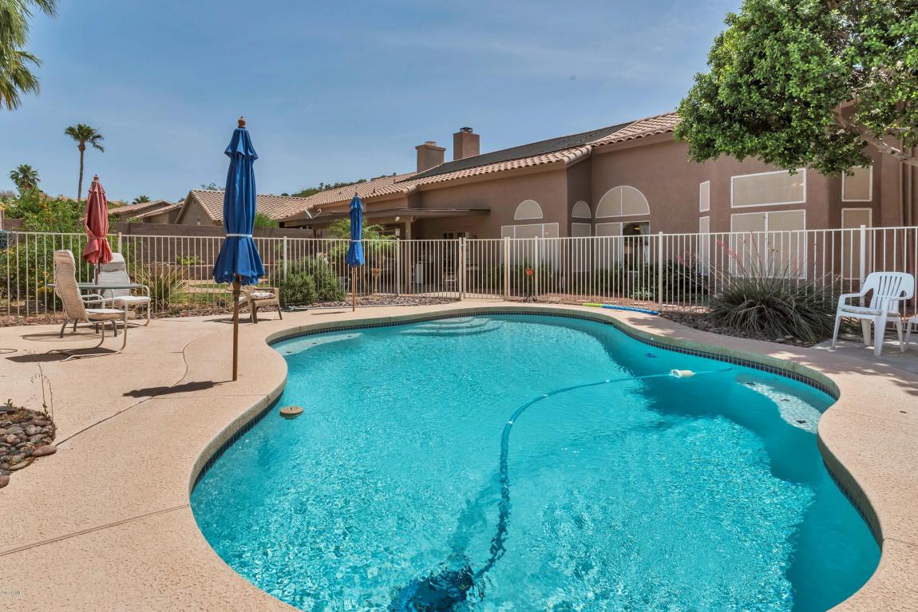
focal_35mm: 17
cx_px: 459
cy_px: 306
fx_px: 434
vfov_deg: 70.5
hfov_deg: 93.3
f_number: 14
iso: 400
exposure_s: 1/800
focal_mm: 17
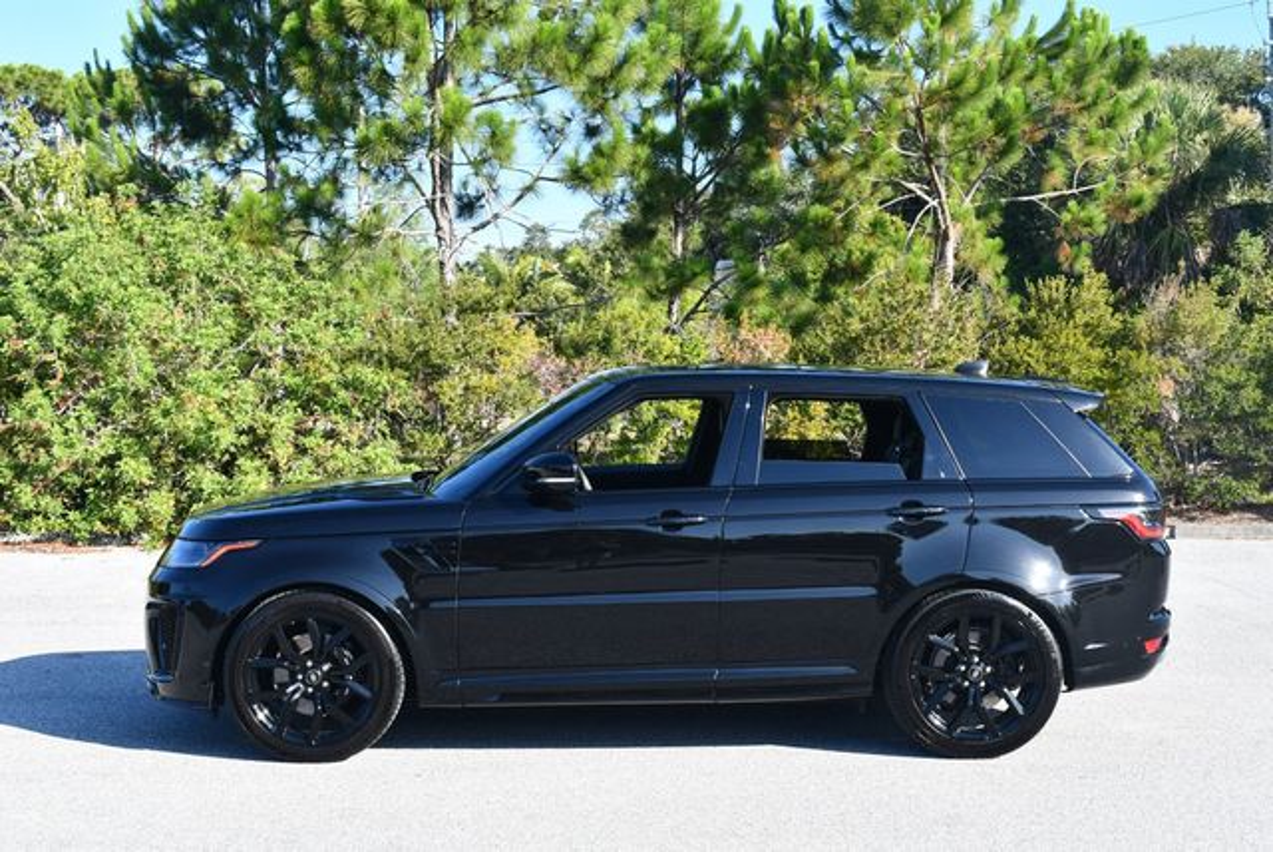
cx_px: 636
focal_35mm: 52
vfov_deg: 26.0
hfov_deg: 38.2
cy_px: 426
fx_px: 1840
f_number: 6.3
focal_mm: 26
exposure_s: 1/250
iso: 200
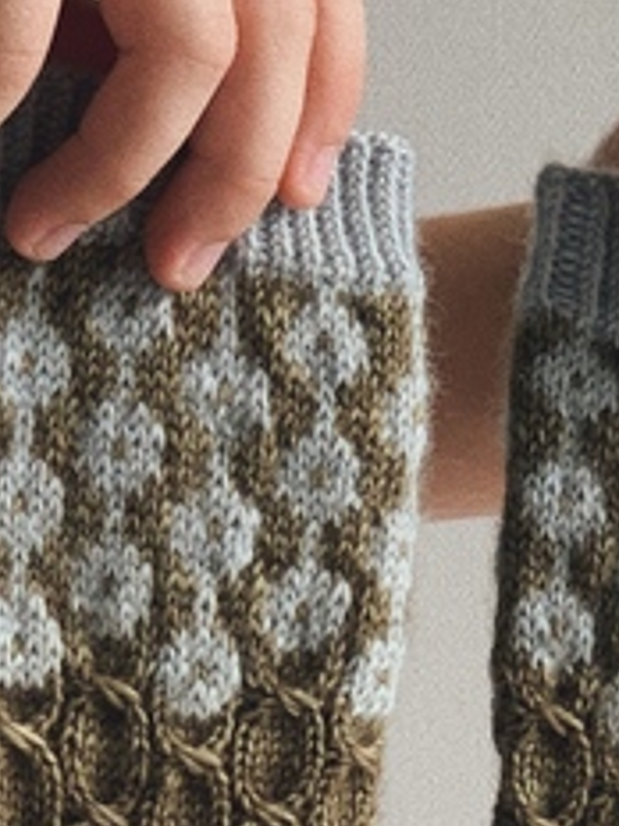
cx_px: 414
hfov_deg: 8.5
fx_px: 4172
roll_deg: +1.1
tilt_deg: -6.6
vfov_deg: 11.1
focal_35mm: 175
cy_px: 926
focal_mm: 6
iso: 80
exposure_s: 1/122
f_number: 2.4
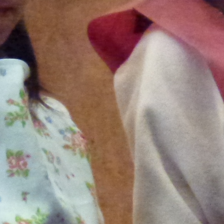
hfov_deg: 1.2
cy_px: 37
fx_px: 10616
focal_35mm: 1450
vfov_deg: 1.2
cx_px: 57
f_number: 5.9
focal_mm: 67
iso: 1600
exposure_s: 1/80
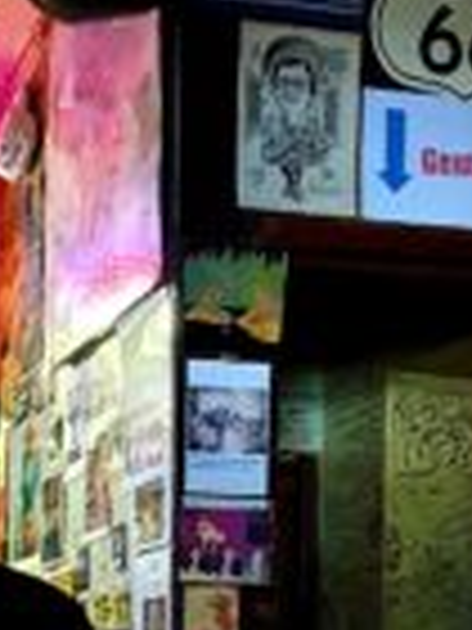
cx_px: -130
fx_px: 1127
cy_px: 745
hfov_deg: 21.5
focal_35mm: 62
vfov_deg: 27.6
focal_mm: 1.8
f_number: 2.2
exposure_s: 1/20
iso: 640
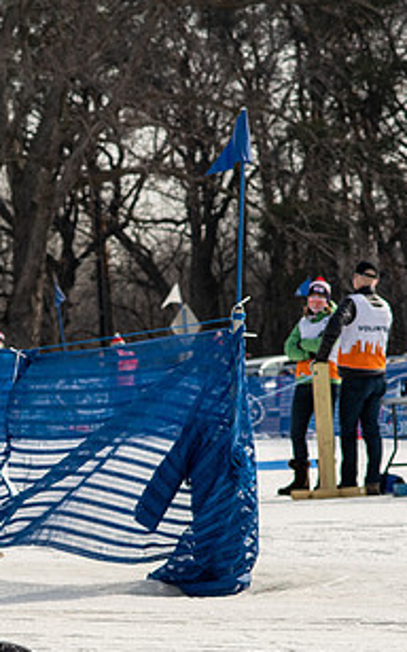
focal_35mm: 285
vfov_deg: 7.4
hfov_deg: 4.6
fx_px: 5067
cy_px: 447
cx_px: -120
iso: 400
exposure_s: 1/2000
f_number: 6.3
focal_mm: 85
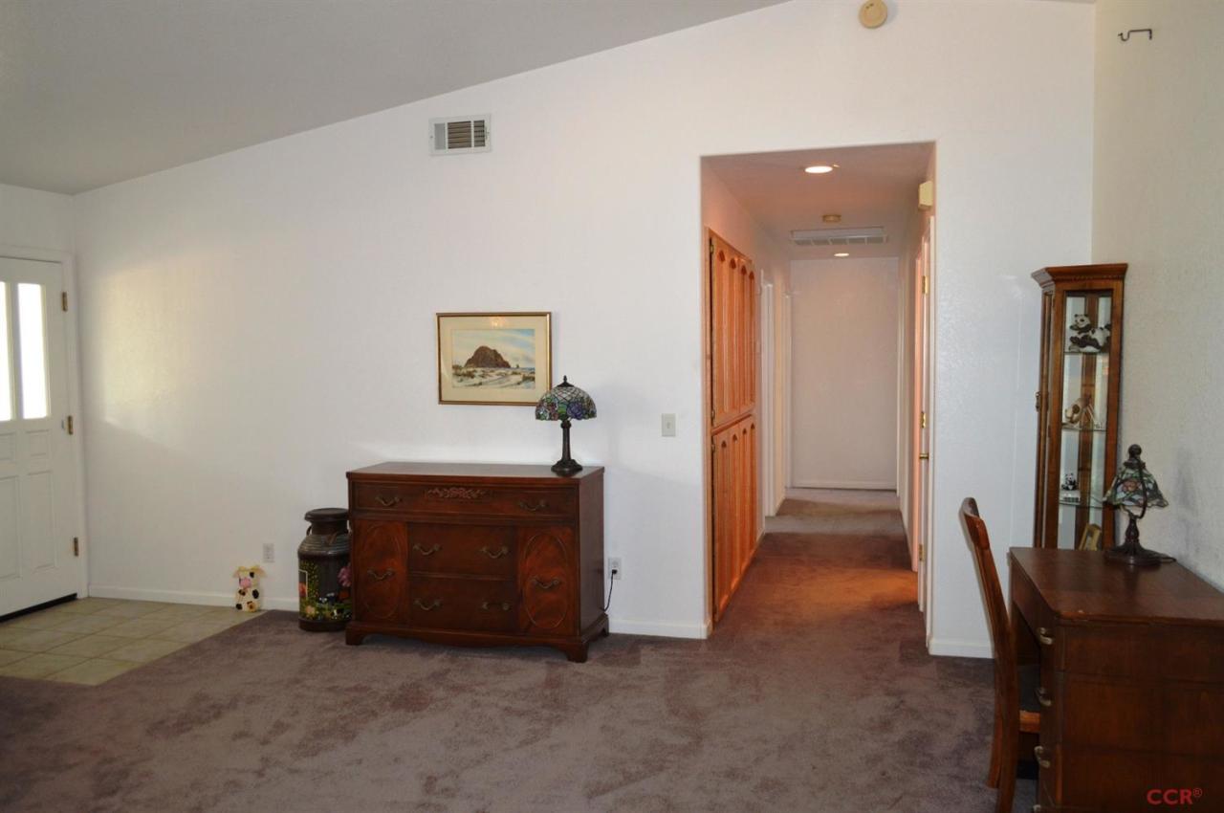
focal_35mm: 27
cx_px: 612
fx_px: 917
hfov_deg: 67.4
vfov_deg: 47.8
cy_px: 406
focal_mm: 18
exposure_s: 1/60
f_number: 3.5
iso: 900
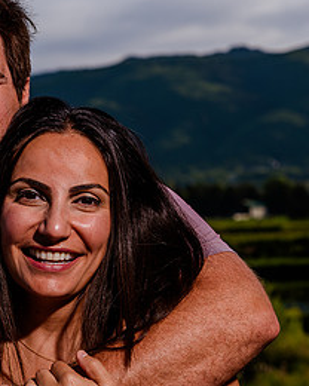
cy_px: 198
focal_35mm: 138
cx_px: 86
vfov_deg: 14.0
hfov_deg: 11.2
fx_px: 1578
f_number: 6.3
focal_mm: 66
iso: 100
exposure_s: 1/320
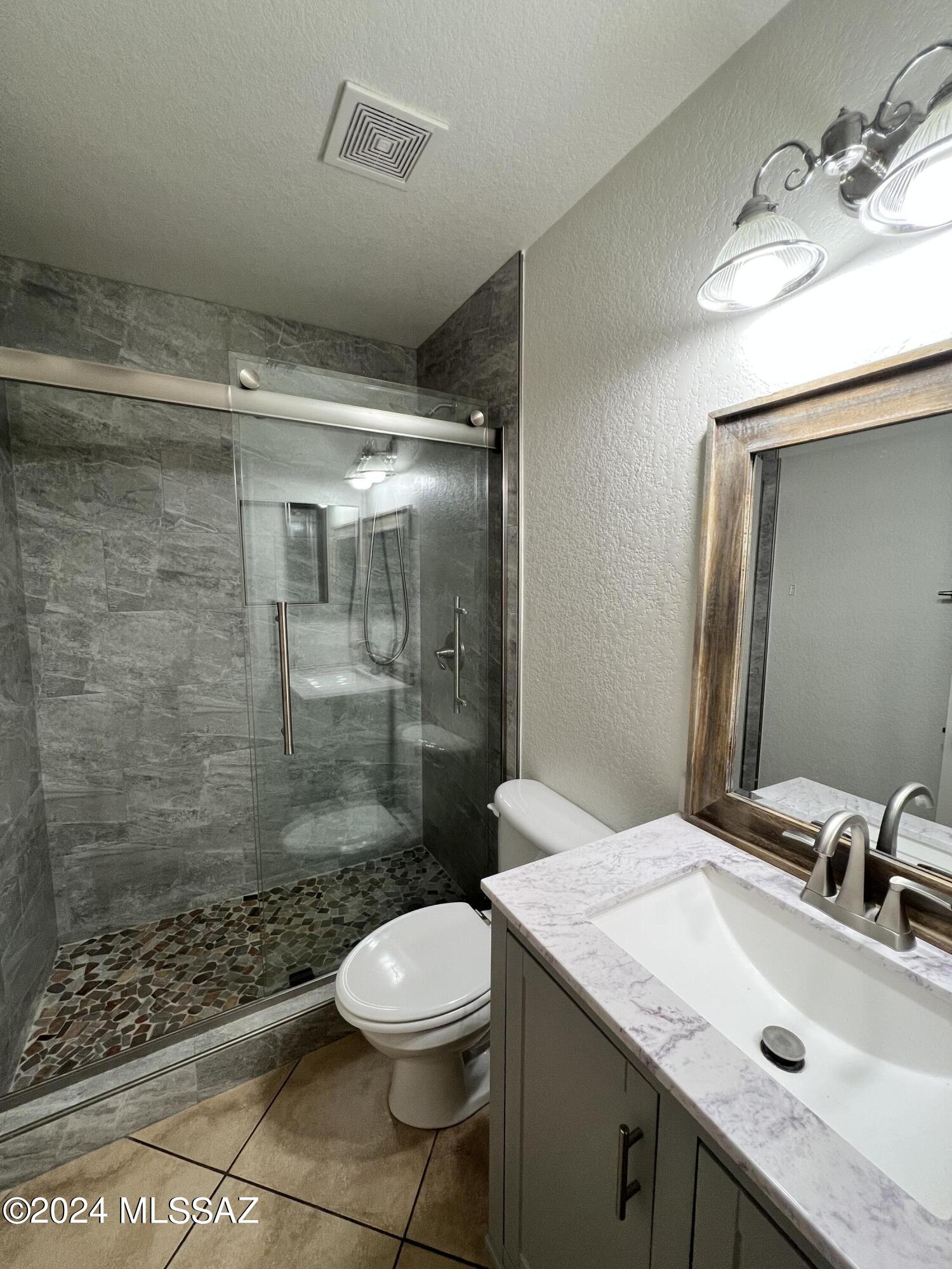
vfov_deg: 106.2
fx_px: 477
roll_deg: +0.1
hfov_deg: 89.9
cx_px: 476
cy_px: 634
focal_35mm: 13
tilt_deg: -6.1
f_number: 1.8
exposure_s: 1/120
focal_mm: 1.57
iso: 125
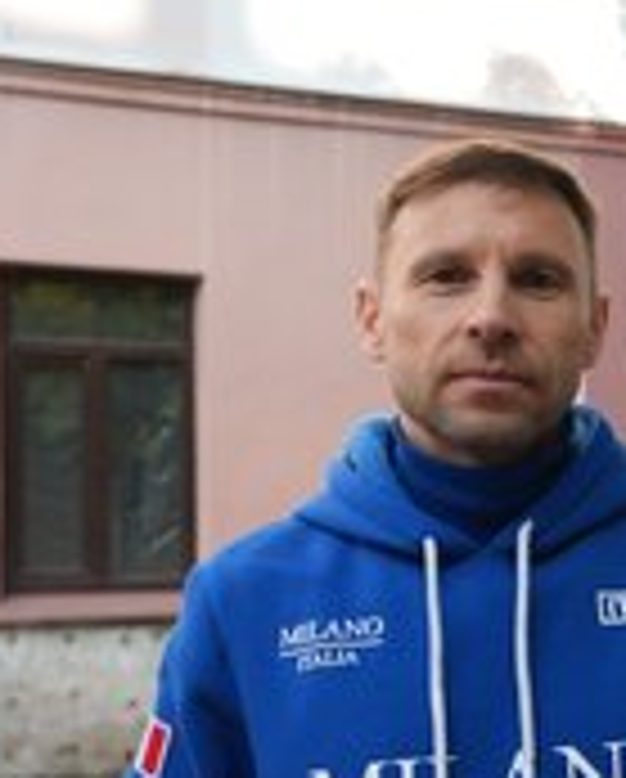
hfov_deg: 23.0
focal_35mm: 65
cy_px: 542
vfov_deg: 28.8
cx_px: 558
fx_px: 1501
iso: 500
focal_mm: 30
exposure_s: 1/50
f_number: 5
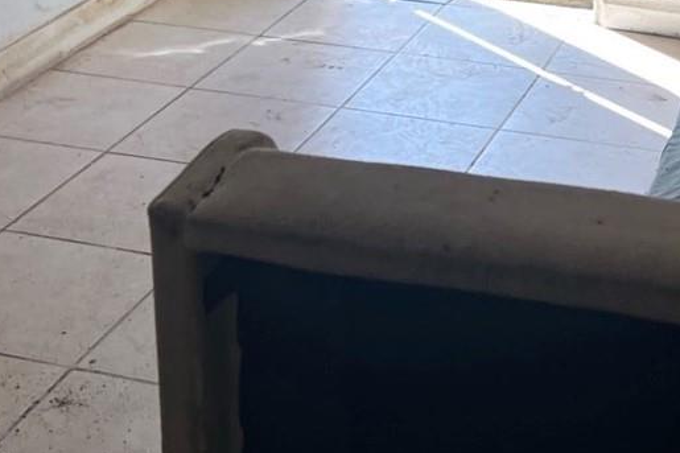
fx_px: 1586
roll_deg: +0.0
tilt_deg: -4.8
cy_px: -260
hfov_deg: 24.0
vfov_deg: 14.9
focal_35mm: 84
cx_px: 471
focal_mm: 5.7
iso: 50
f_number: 1.5
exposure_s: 1/469
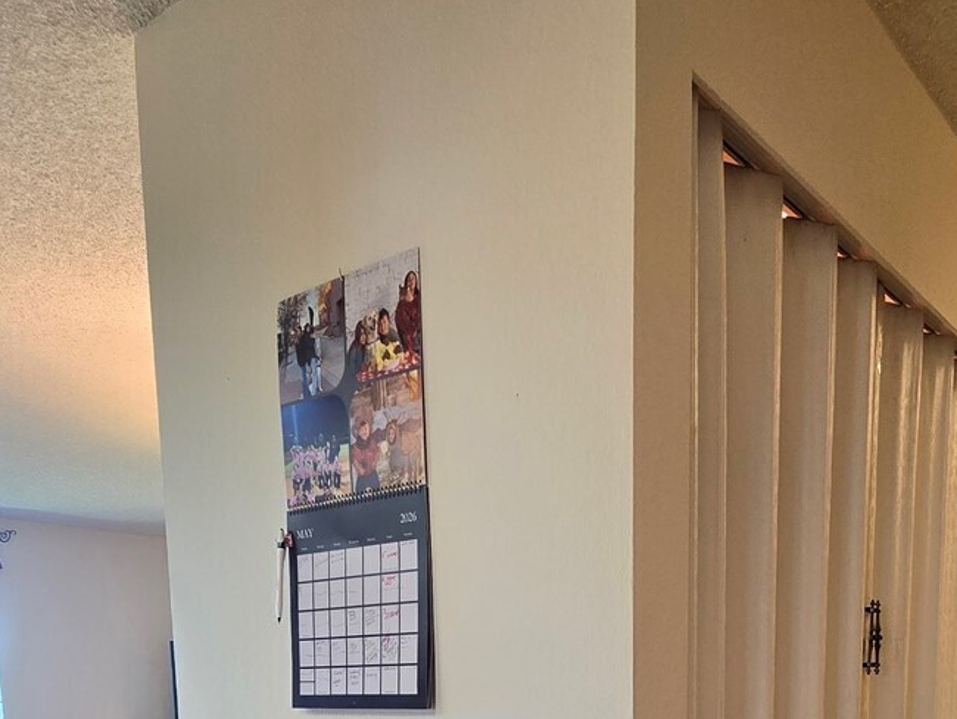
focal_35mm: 32
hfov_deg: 56.1
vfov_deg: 36.7
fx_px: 885
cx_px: 596
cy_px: 806
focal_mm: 2.2
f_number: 2.2
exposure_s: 1/60
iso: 125
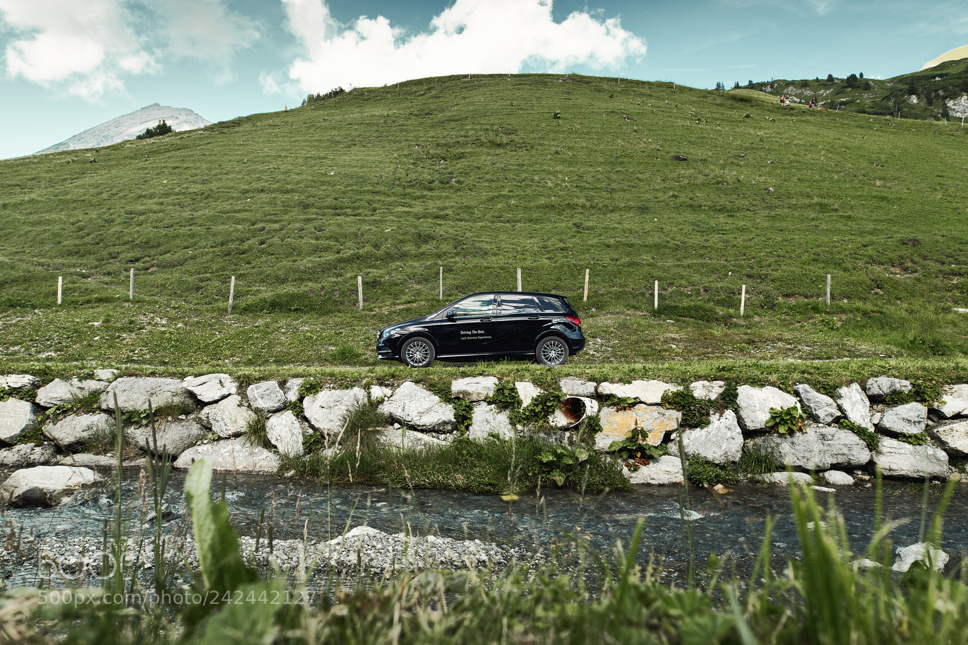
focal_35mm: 24
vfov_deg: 53.1
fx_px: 645
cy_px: 322
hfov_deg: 73.7
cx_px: 484
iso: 160
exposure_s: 1/60
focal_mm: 24
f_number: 5.6
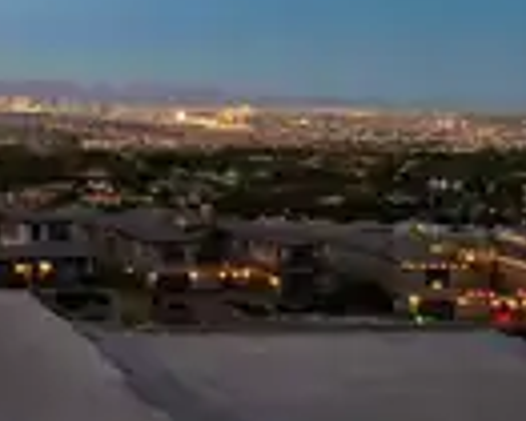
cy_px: 86
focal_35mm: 63
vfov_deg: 23.9
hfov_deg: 24.4
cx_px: -233
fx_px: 981
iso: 270
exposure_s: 1/15
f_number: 2.8
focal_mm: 8.38
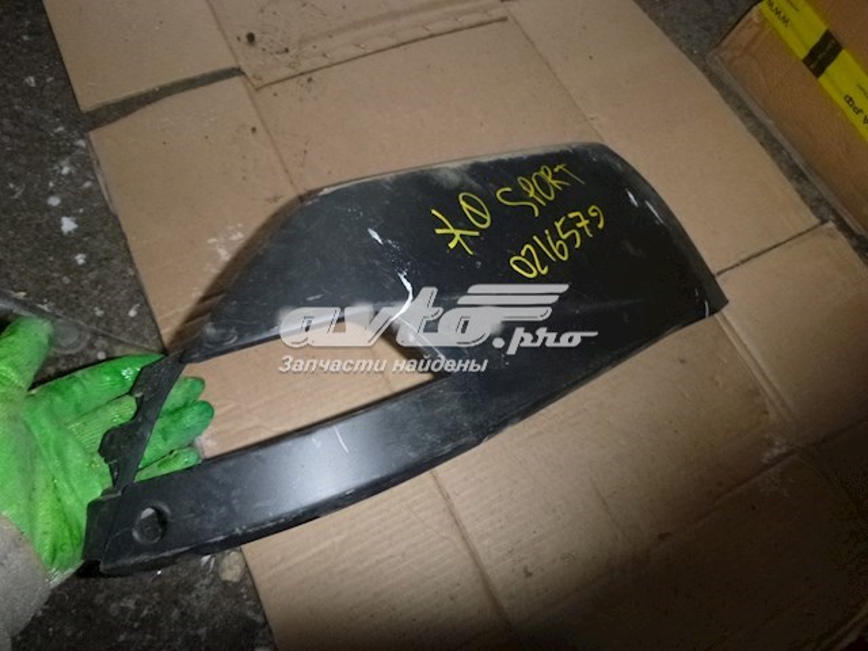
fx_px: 627
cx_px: 434
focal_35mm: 25
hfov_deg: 69.4
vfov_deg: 54.9
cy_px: 326
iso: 400
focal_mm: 4.5
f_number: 3.9
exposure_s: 1/250
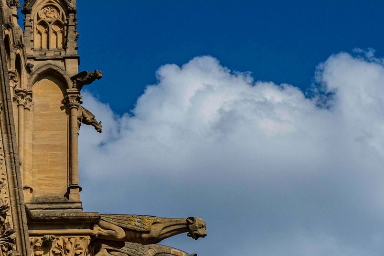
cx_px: 184
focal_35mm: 172
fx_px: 1835
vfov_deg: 7.9
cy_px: 263
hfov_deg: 11.9
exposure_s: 1/6400
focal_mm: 72
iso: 1000
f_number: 7.1
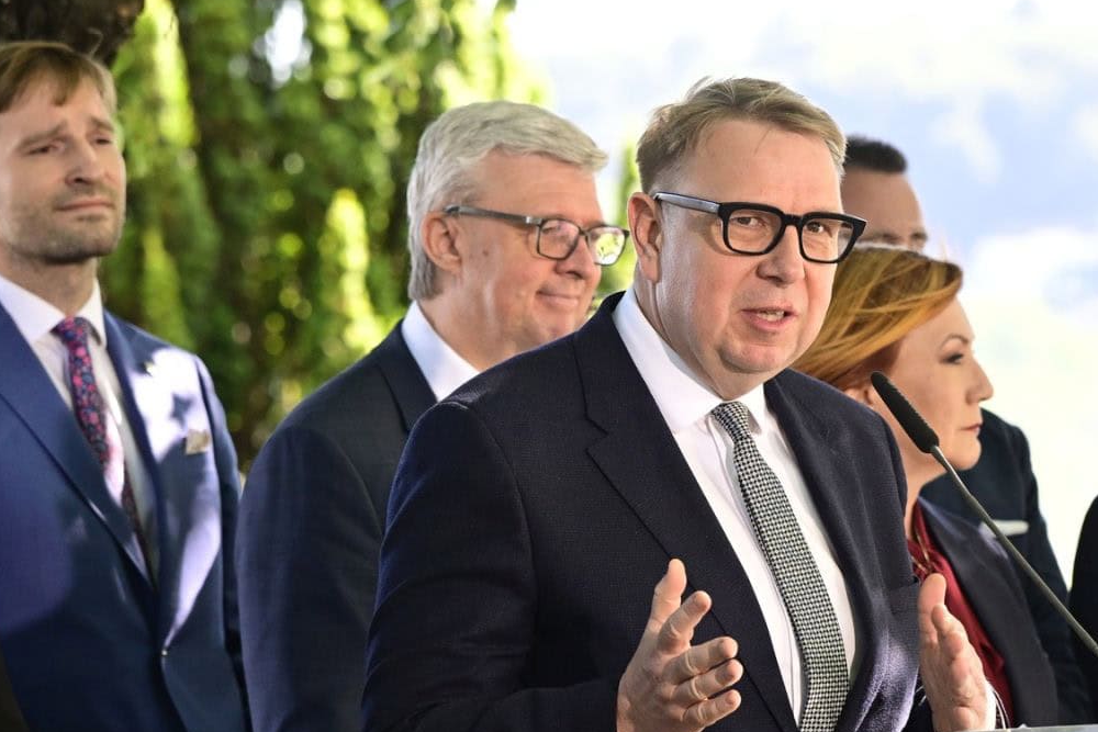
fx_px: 5856
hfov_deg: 10.7
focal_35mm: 192
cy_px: 523
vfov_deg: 7.2
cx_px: 522
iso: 1000
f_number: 4
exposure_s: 1/500
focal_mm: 120
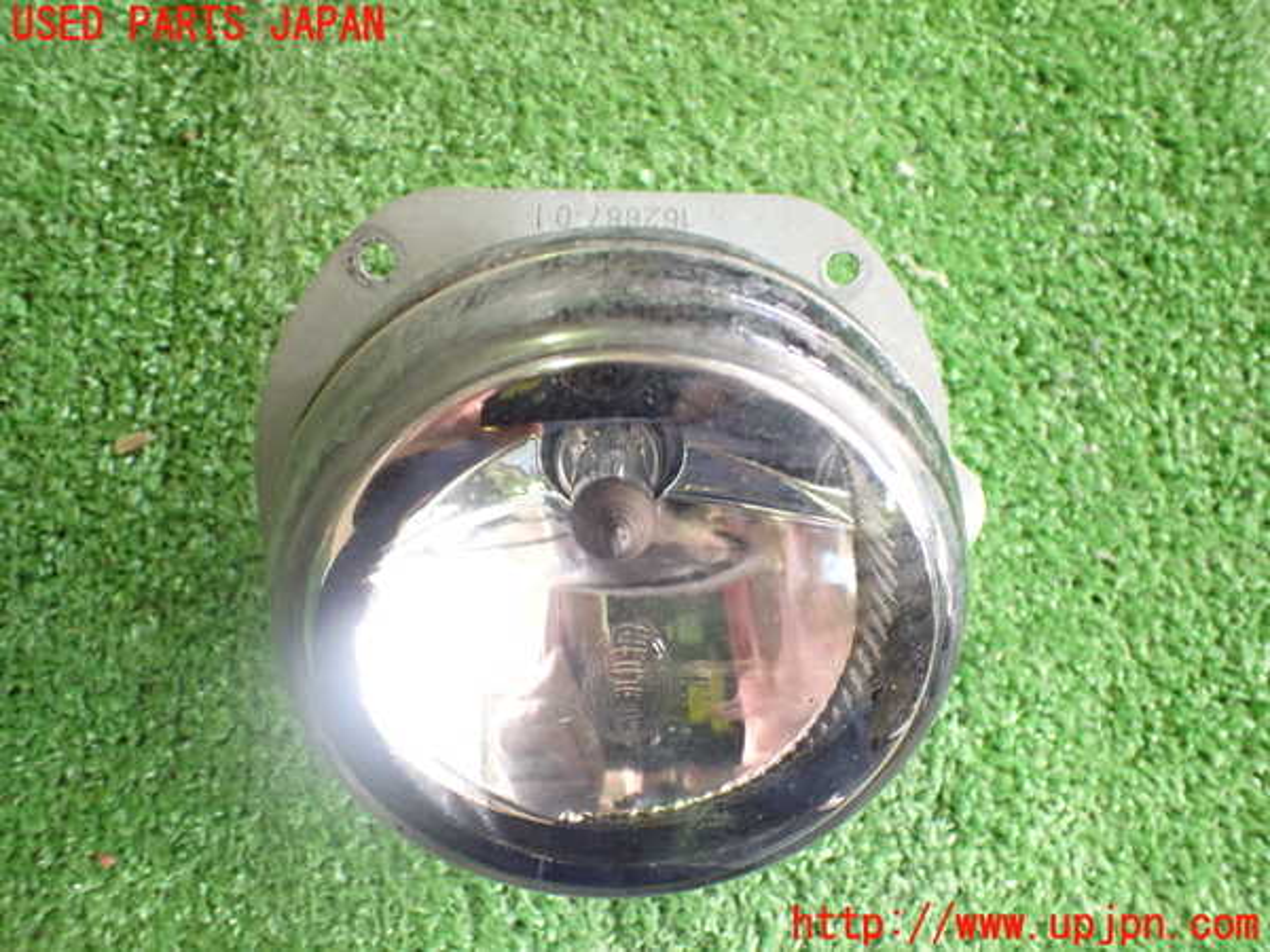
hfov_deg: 60.0
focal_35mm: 30
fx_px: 1101
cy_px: 476
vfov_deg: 46.8
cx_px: 635
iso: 800
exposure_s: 1/60
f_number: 2.3
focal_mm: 5.4
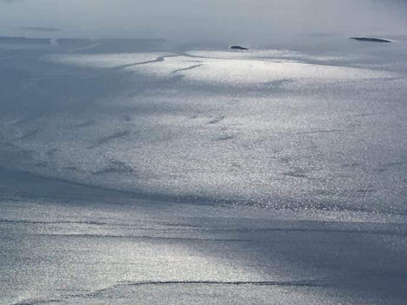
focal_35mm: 107
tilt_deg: -15.1
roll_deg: -0.5
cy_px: 216
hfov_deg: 17.0
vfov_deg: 13.8
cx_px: -158
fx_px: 1258
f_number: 2.2
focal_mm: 4.15
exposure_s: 1/6410
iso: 25
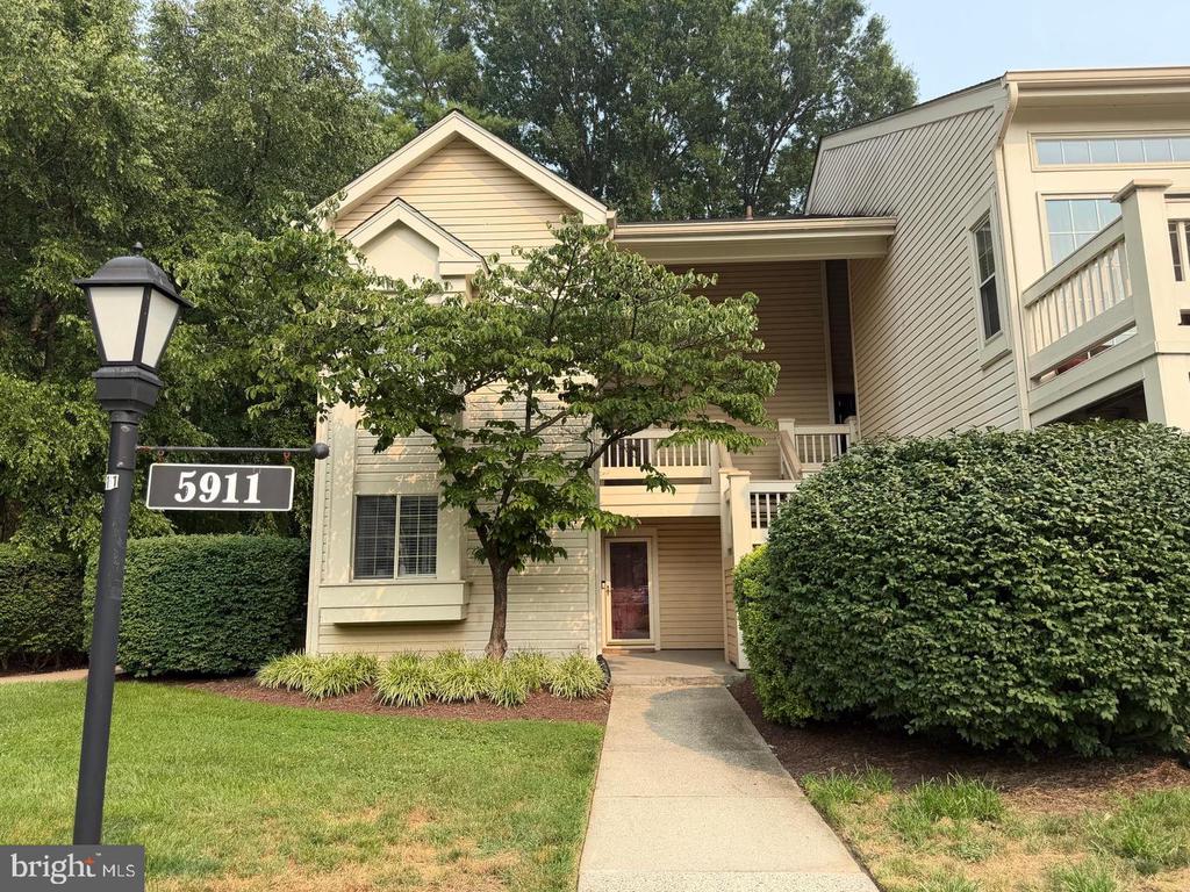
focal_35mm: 24
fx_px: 825
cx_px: 595
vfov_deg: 56.8
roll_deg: +0.9
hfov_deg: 71.6
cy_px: 446
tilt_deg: +10.7
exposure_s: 1/1812
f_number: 1.78
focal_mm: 6.76
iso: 80
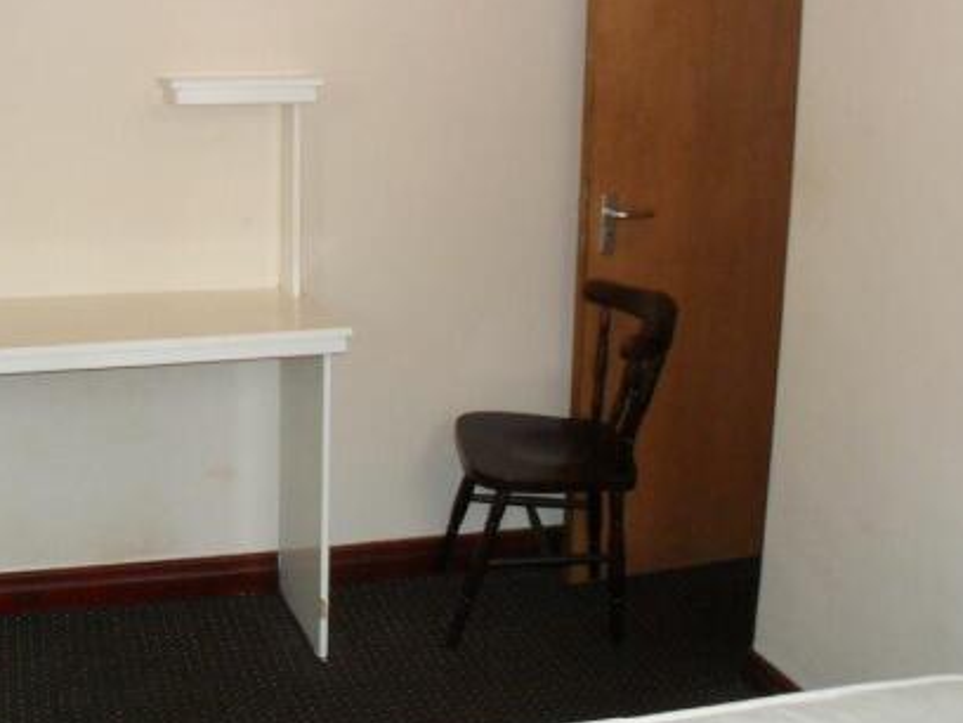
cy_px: 280
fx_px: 1391
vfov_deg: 29.0
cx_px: 398
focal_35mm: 50
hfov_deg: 38.1
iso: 200
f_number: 3.2
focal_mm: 6.3
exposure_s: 1/45
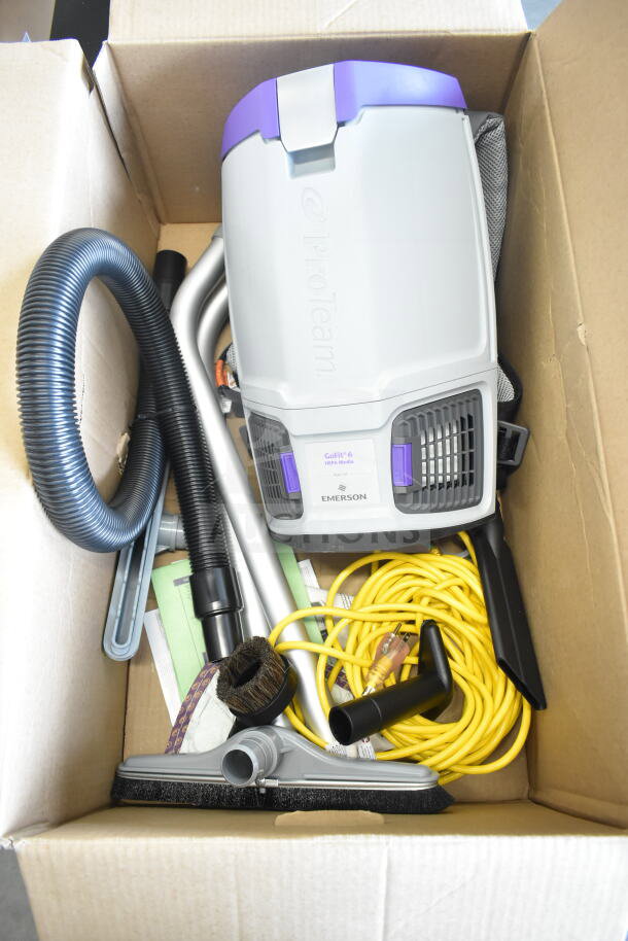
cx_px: 314
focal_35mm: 27
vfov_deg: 67.4
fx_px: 706
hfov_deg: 48.0
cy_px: 470
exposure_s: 1/60
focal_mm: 18
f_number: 4
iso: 1600
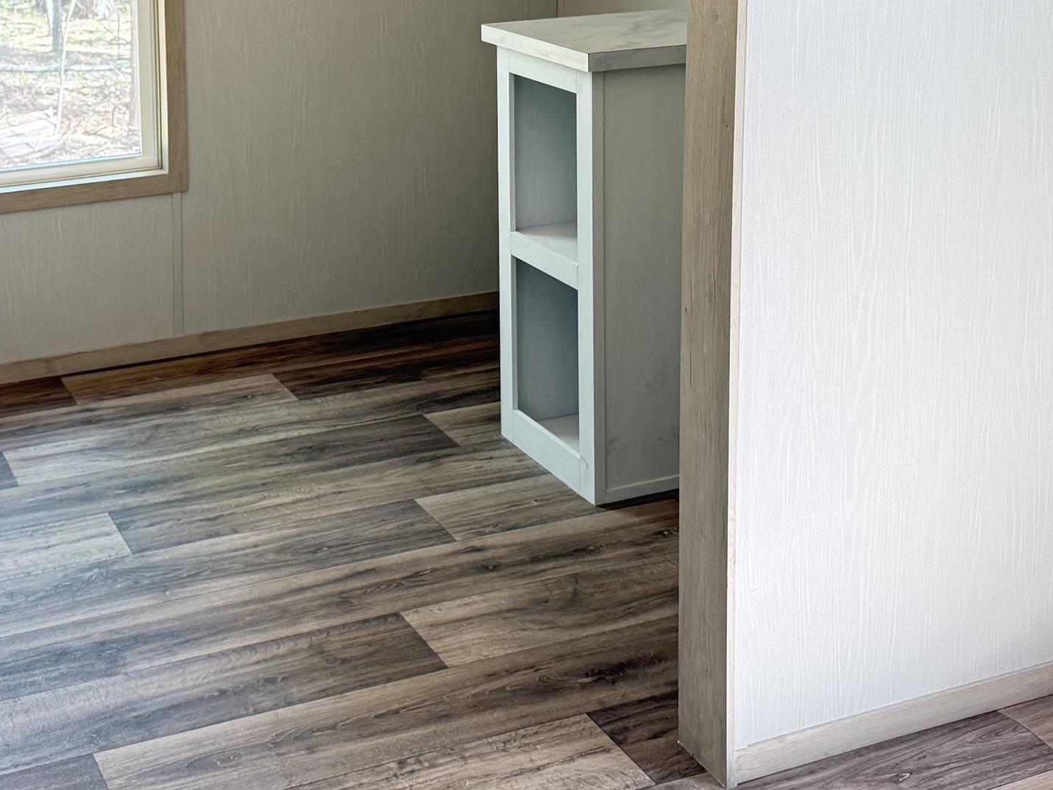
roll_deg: +1.1
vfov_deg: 26.6
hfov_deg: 36.4
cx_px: 342
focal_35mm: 52
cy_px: 6
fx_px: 1582
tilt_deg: -7.8
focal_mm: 6.76
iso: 200
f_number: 1.78
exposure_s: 1/62
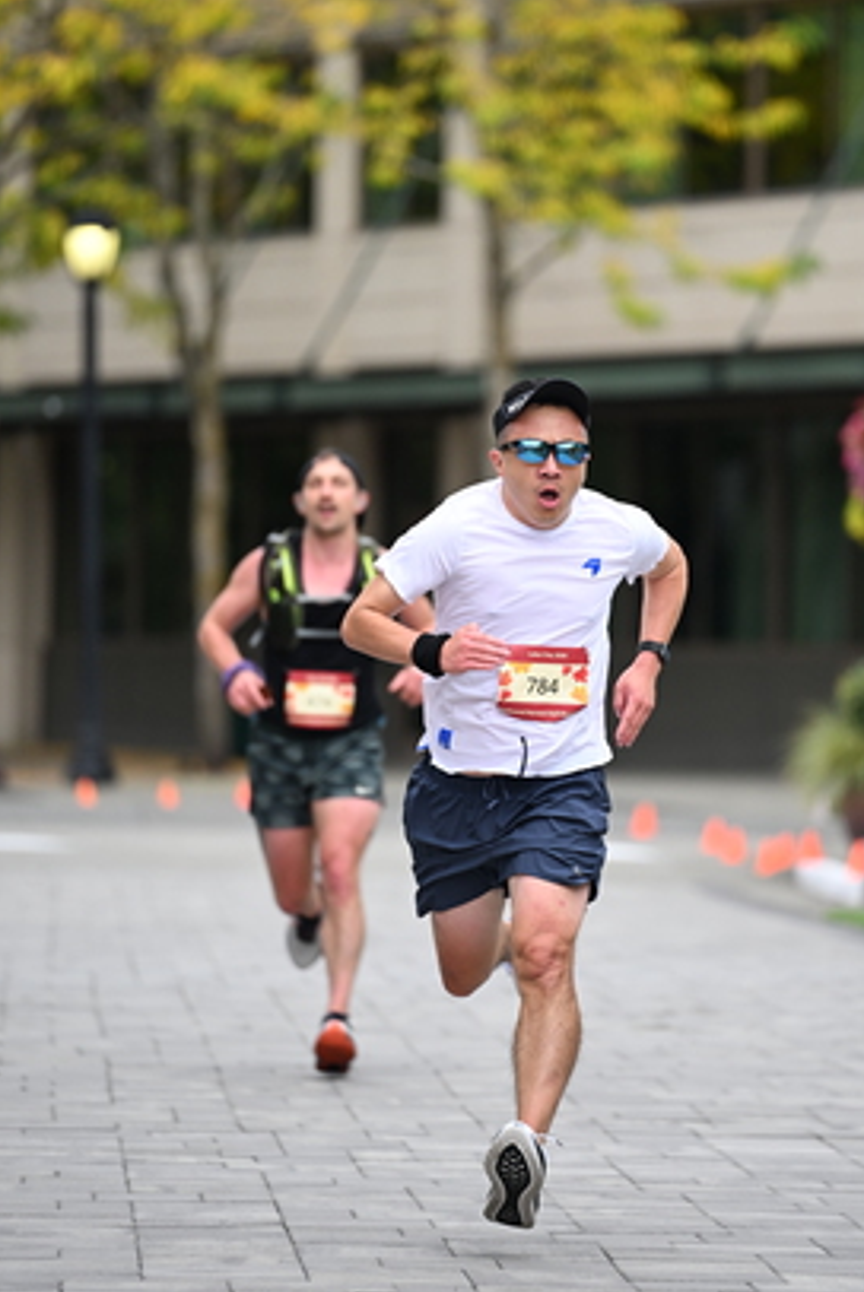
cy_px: 568
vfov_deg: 7.6
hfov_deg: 5.1
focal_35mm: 270
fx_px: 9703
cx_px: 567
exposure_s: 1/2000
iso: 640
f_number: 2.8
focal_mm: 200
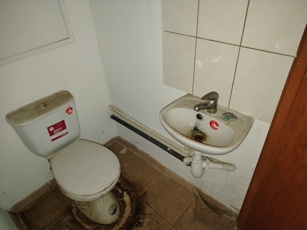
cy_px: 115
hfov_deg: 71.6
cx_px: 154
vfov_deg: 56.8
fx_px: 213
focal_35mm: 24
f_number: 1.75
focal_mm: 5.25
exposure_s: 1/33.3
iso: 2744
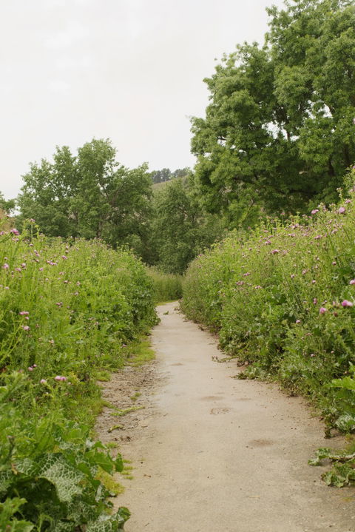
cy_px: 266
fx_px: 635
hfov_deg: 31.2
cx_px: 178
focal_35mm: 43
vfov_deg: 45.4
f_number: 8
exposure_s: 1/80
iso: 200
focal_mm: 43
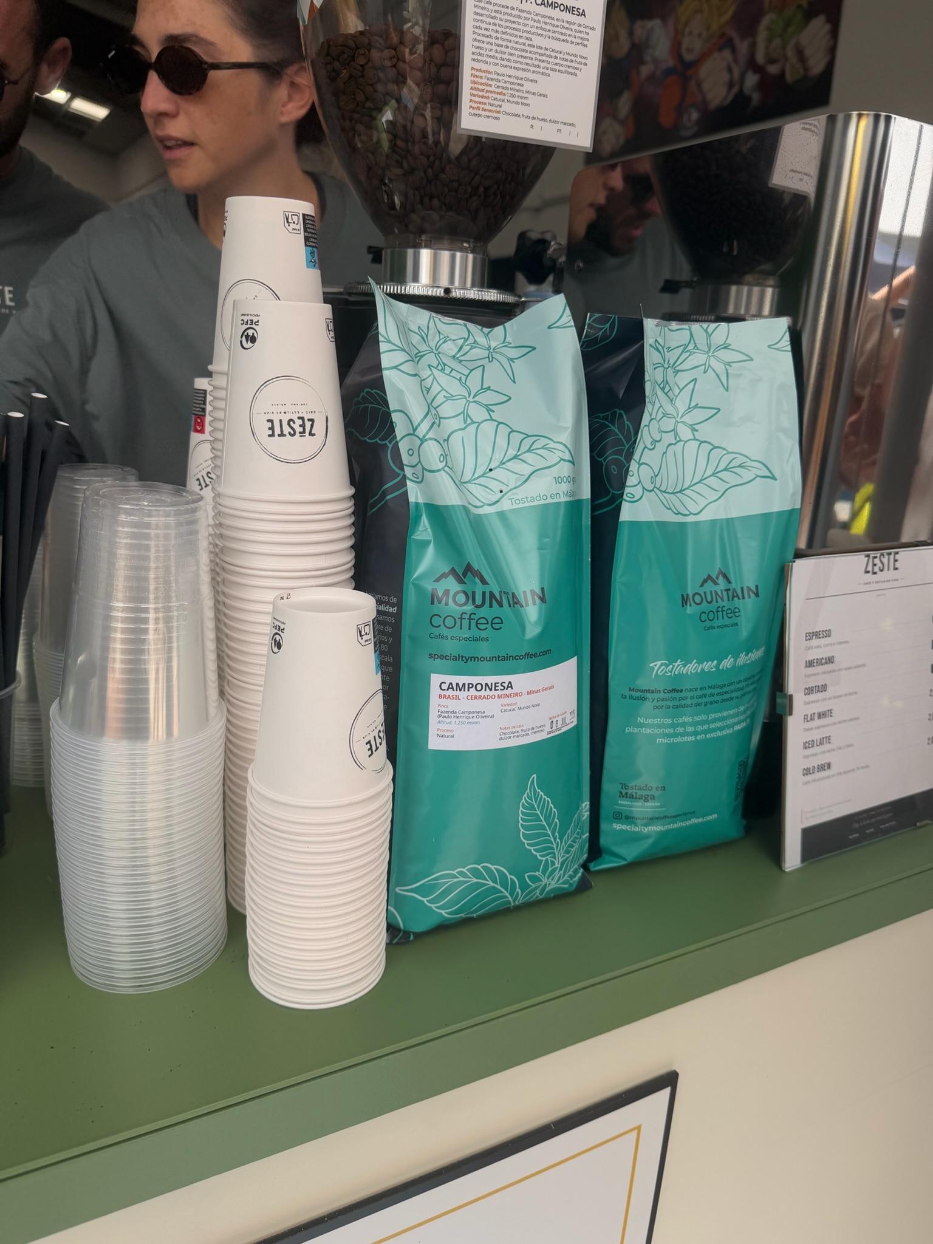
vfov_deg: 71.6
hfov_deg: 56.8
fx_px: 862
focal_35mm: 24
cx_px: 466
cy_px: 622
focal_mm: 6.76
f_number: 1.78
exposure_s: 1/2299
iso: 80
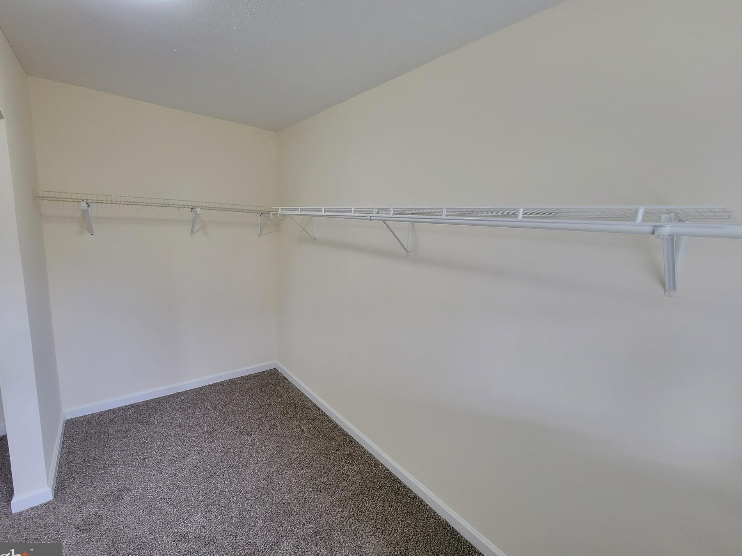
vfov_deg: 85.7
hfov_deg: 102.1
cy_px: 276
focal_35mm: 14
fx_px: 300
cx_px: 364
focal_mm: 2.2
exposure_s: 1/60
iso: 320
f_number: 2.2
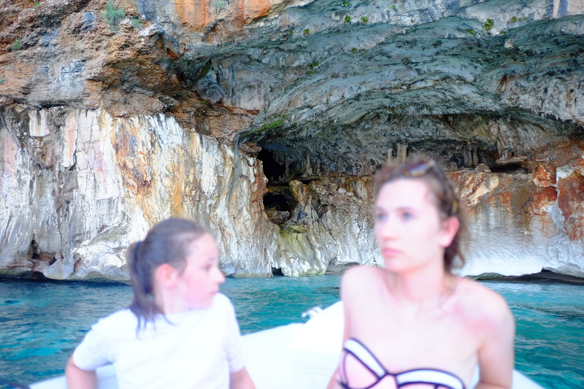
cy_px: 194
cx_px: 292
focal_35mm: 35
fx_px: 568
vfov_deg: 37.8
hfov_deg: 54.4
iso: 400
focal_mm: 23
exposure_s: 1/85
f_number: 2
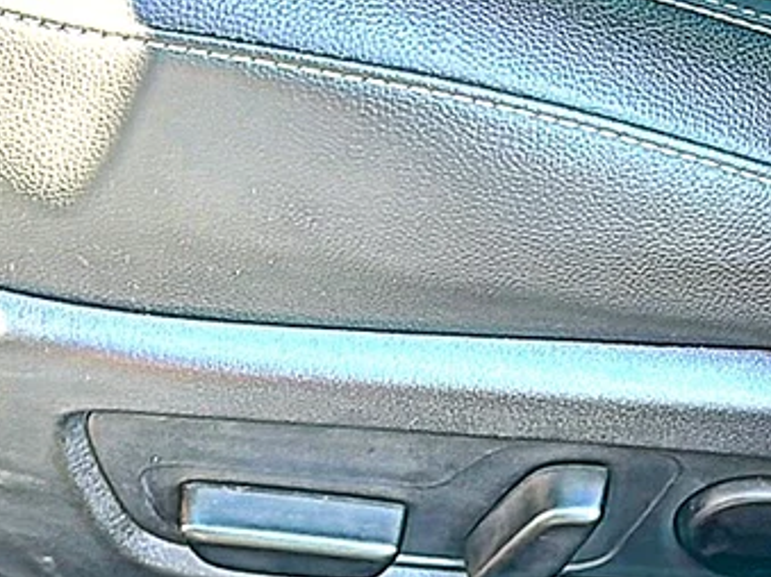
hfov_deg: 20.7
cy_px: 196
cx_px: 396
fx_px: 2115
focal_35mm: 95
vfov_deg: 15.5
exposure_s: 1/117
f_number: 1.78
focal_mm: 6.86
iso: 80
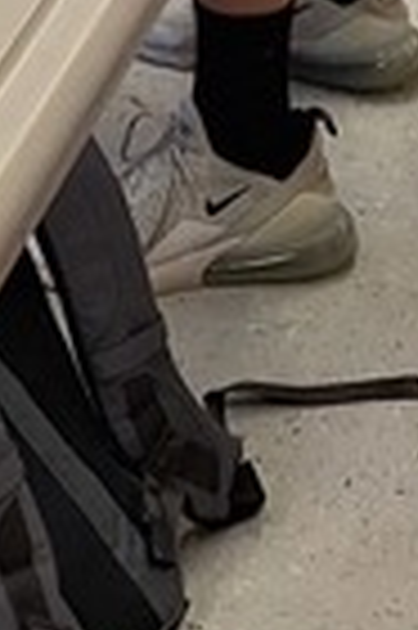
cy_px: -747
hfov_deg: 7.7
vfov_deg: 10.5
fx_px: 3055
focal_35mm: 175
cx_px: -238
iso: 40
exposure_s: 1/141
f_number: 1.8
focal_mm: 5.54
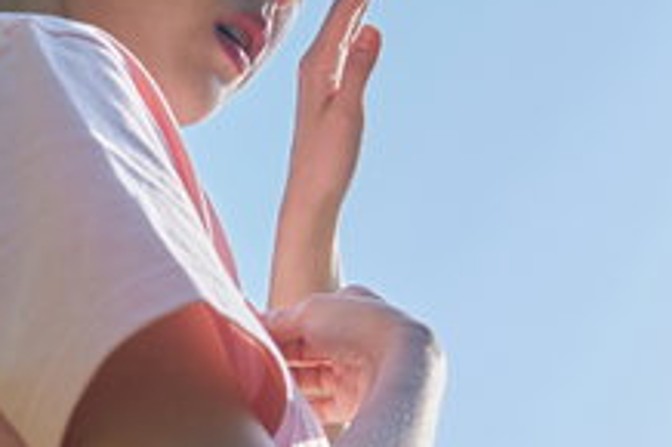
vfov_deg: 9.9
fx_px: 2574
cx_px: 649
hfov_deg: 14.7
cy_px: 76
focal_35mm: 138
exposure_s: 1/1000
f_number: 4
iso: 160
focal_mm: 35
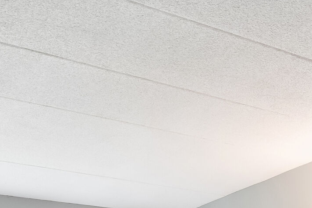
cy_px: 338
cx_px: 177
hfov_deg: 32.8
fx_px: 529
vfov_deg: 18.8
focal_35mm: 61
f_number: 8
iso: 400
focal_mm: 14.5
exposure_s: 1/4
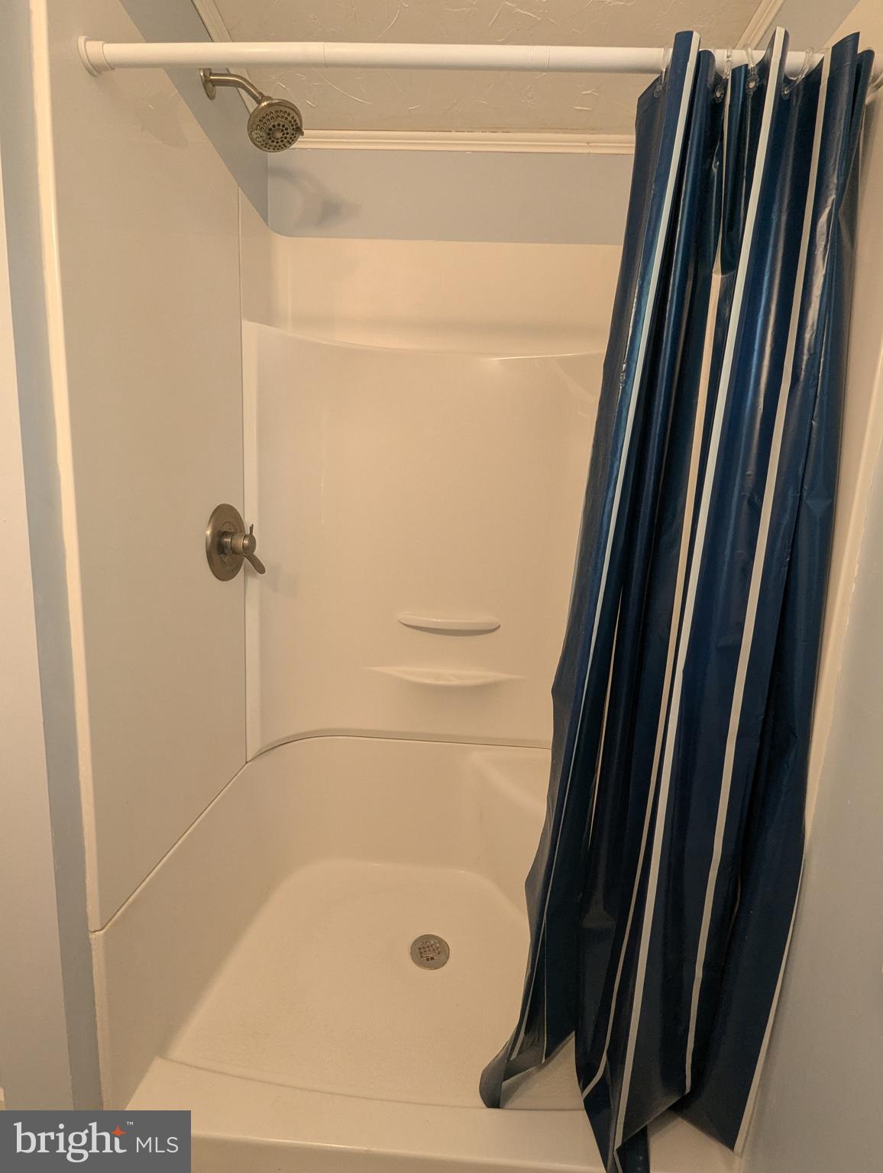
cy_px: 586
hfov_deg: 90.0
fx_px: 441
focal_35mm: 13
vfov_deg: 106.1
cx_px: 442
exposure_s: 1/24
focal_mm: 1.95
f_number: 2.2
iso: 136
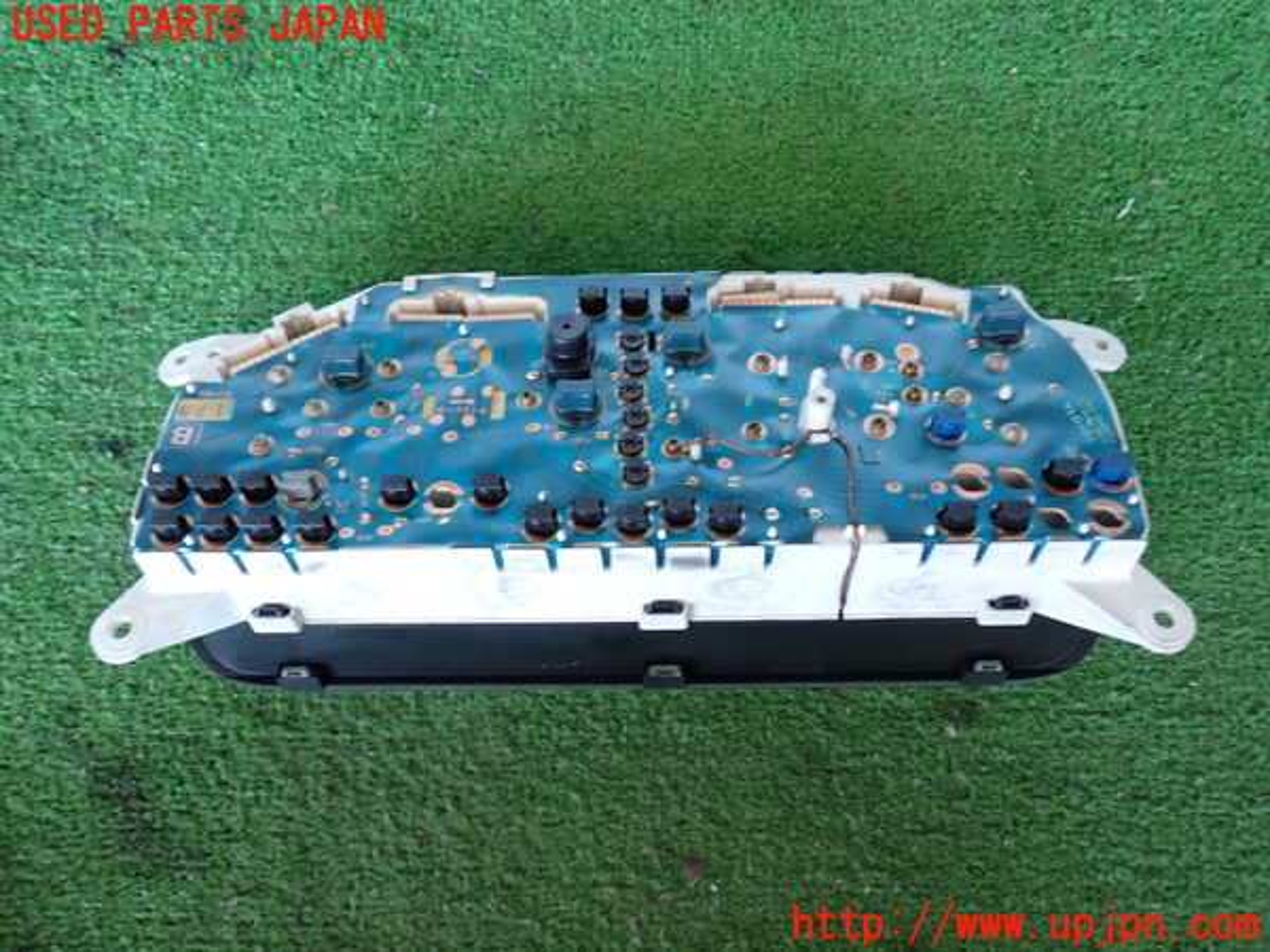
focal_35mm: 30
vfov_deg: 46.8
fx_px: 1101
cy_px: 476
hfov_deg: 60.0
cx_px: 635
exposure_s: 1/30
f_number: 2.3
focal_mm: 5.4
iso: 200
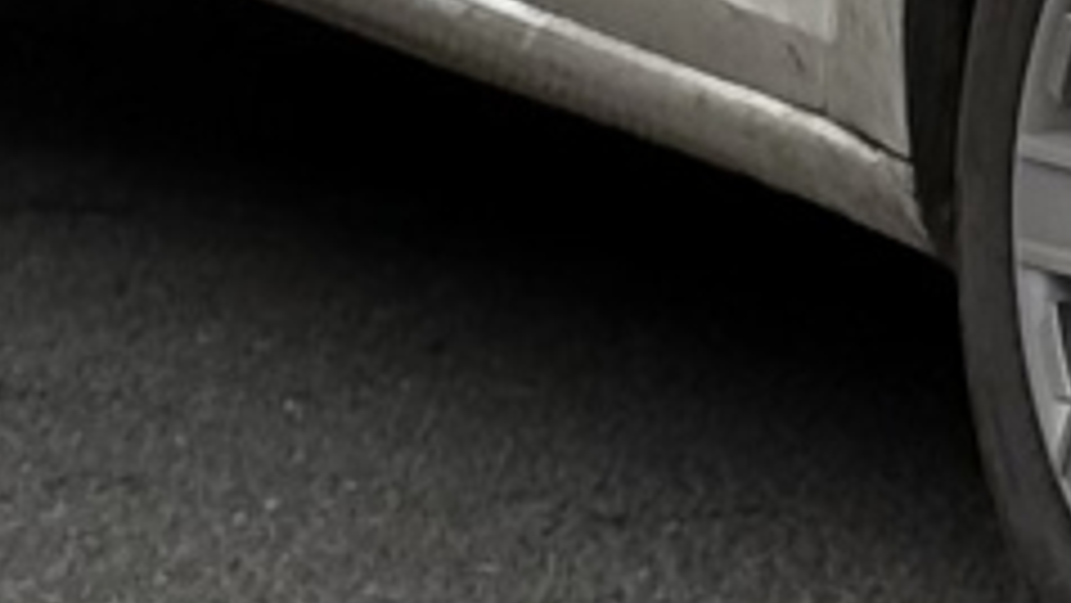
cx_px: 1714
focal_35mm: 309
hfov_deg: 6.9
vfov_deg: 3.8
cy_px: -1253
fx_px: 8777
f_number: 1.6
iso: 32
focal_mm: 5.96
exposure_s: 1/756
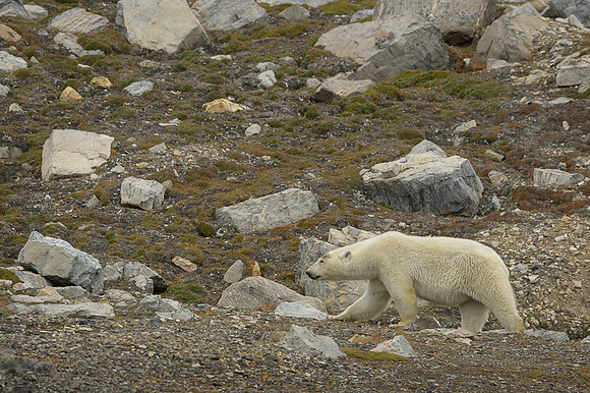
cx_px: 288
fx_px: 9677
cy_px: 232
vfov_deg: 2.3
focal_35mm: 591
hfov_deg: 3.5
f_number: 5.6
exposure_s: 1/2500
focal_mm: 500
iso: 2000
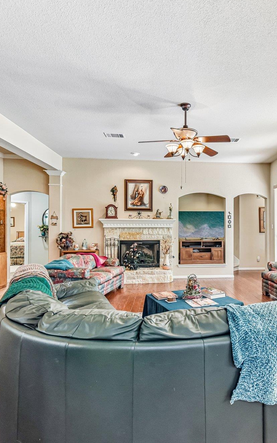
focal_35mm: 22
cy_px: 224
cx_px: 187
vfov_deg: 79.6
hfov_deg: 53.8
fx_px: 266
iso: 500
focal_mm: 14
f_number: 8
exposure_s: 1/15
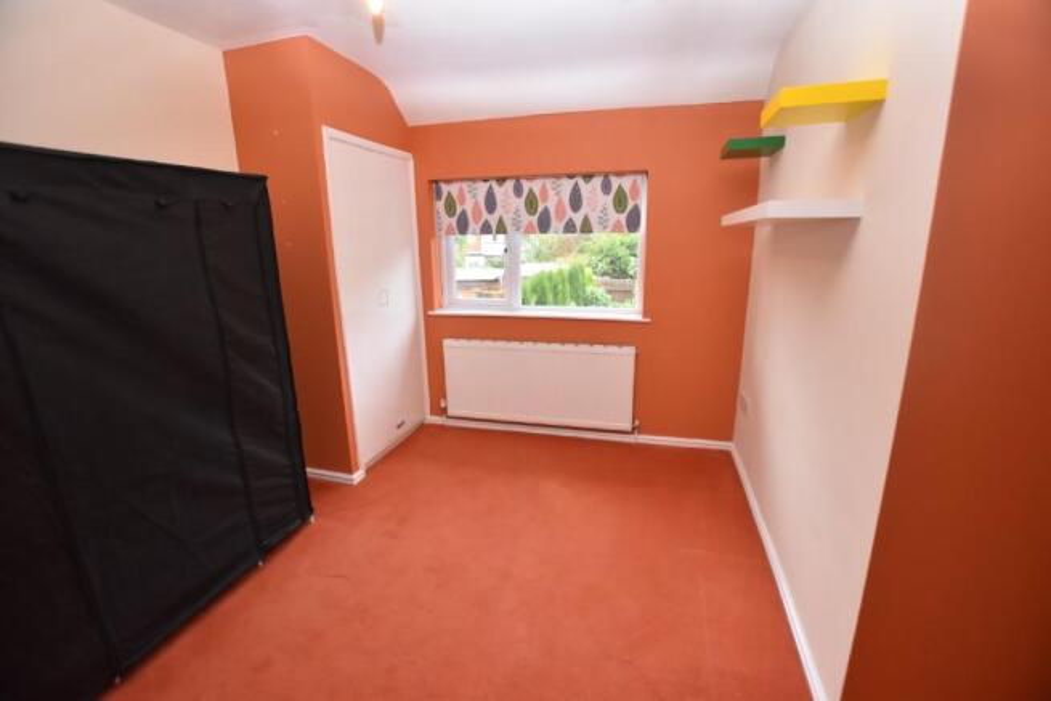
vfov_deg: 77.4
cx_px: 526
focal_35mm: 15
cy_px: 350
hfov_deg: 100.4
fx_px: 438
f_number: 4
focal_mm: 10
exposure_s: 1/125
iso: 900
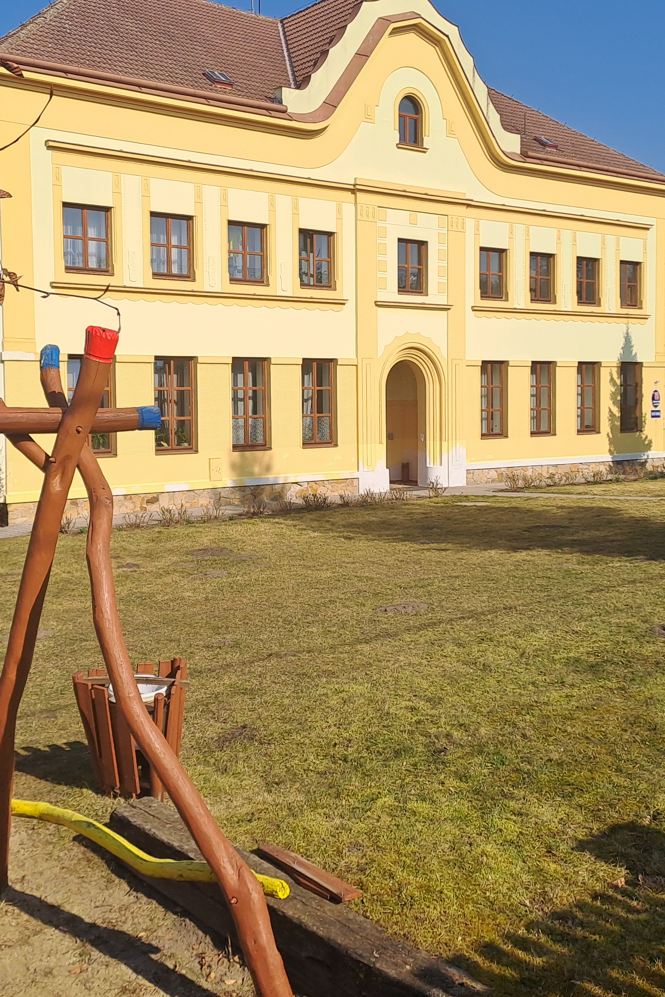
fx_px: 1081
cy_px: 438
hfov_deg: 34.0
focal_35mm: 39
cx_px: 242
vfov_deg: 49.4
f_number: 1.8
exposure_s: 1/2740
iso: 32
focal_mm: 4.65
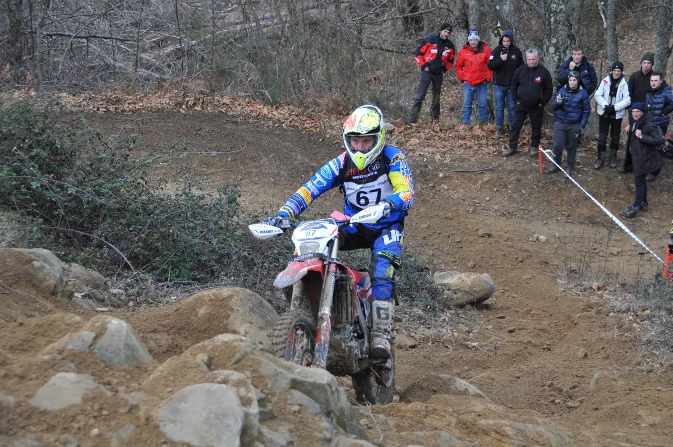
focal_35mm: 75
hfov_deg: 27.0
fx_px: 1400
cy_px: 224
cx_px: 336
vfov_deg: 18.1
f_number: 4.8
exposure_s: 1/500
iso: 800
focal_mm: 50
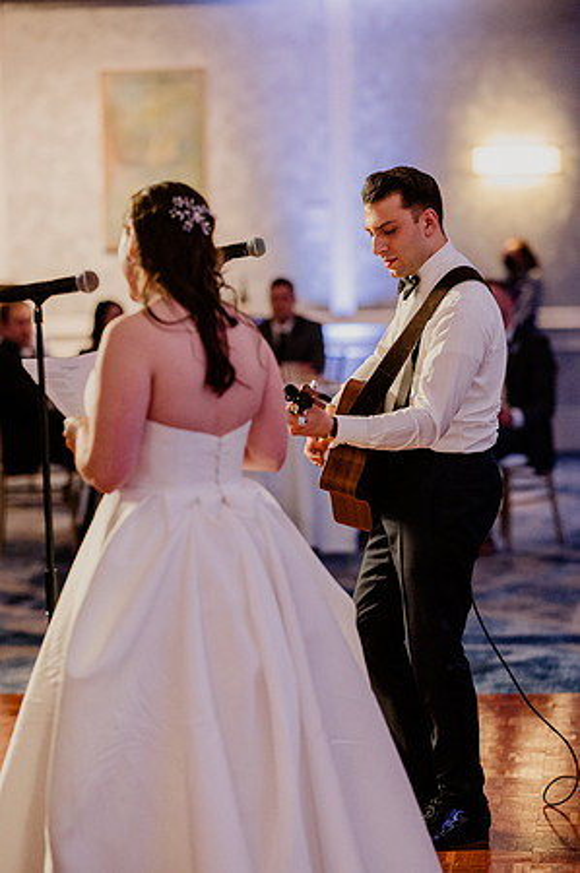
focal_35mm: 105
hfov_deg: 13.0
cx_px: 290
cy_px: 436
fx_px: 2543
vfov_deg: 19.5
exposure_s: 1/640
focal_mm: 105
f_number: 2.2
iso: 4000
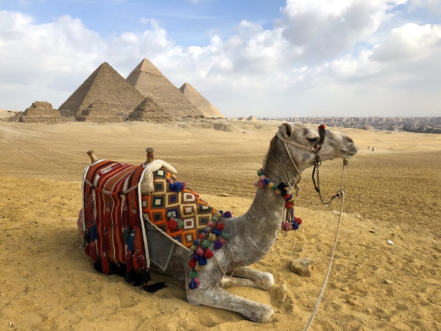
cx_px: 220
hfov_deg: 63.4
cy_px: 166
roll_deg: +0.0
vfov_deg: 49.7
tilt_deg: -7.8
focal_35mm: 28
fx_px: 357
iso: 20
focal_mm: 4
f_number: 1.8
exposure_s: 1/1919
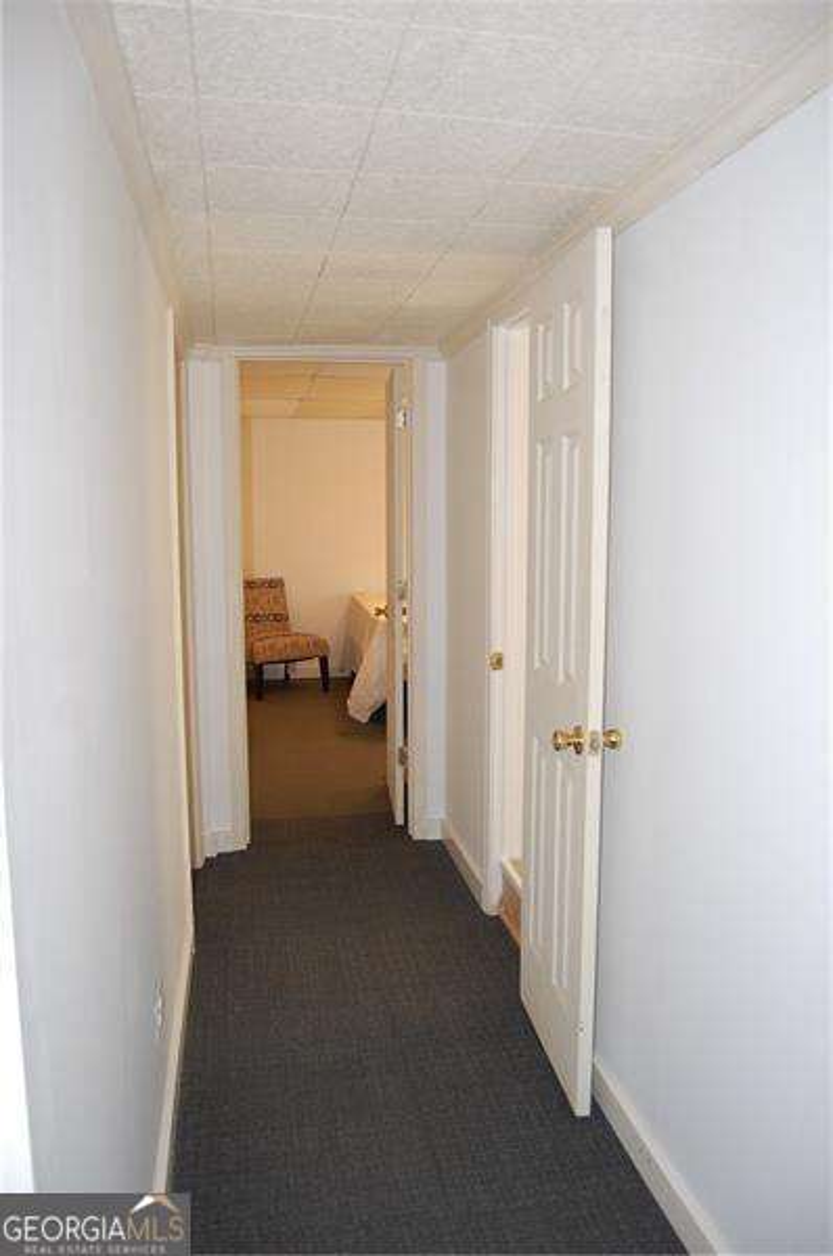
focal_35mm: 27
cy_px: 628
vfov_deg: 67.5
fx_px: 940
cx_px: 416
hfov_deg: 47.8
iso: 400
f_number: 3.5
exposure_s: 1/60
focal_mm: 18
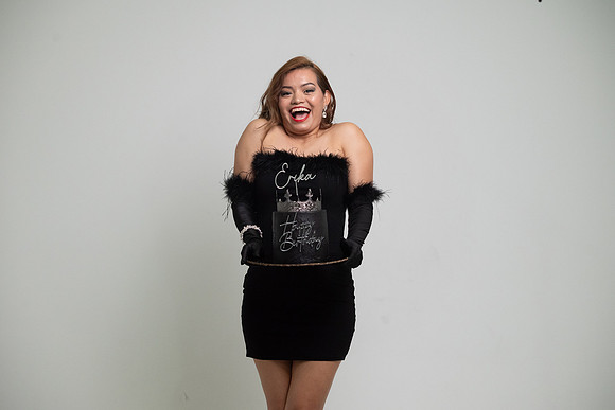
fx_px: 1025
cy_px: 205
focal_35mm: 60
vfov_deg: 22.6
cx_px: 308
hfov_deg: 33.4
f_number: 5.6
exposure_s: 1/320
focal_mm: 60
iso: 3200
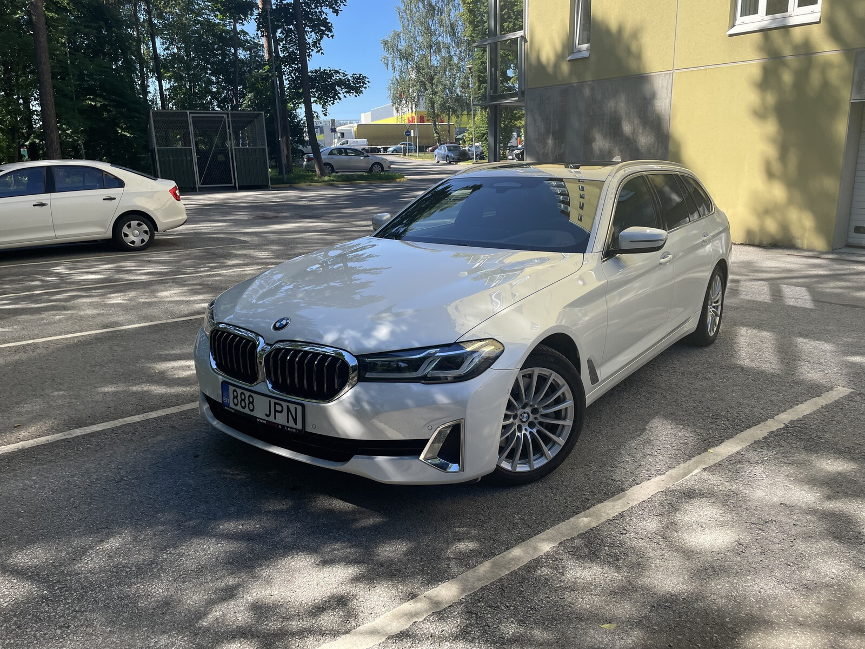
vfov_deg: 53.1
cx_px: 432
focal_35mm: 26
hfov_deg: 67.3
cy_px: 324
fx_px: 650
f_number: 1.6
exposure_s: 1/1453
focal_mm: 4.2
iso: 32
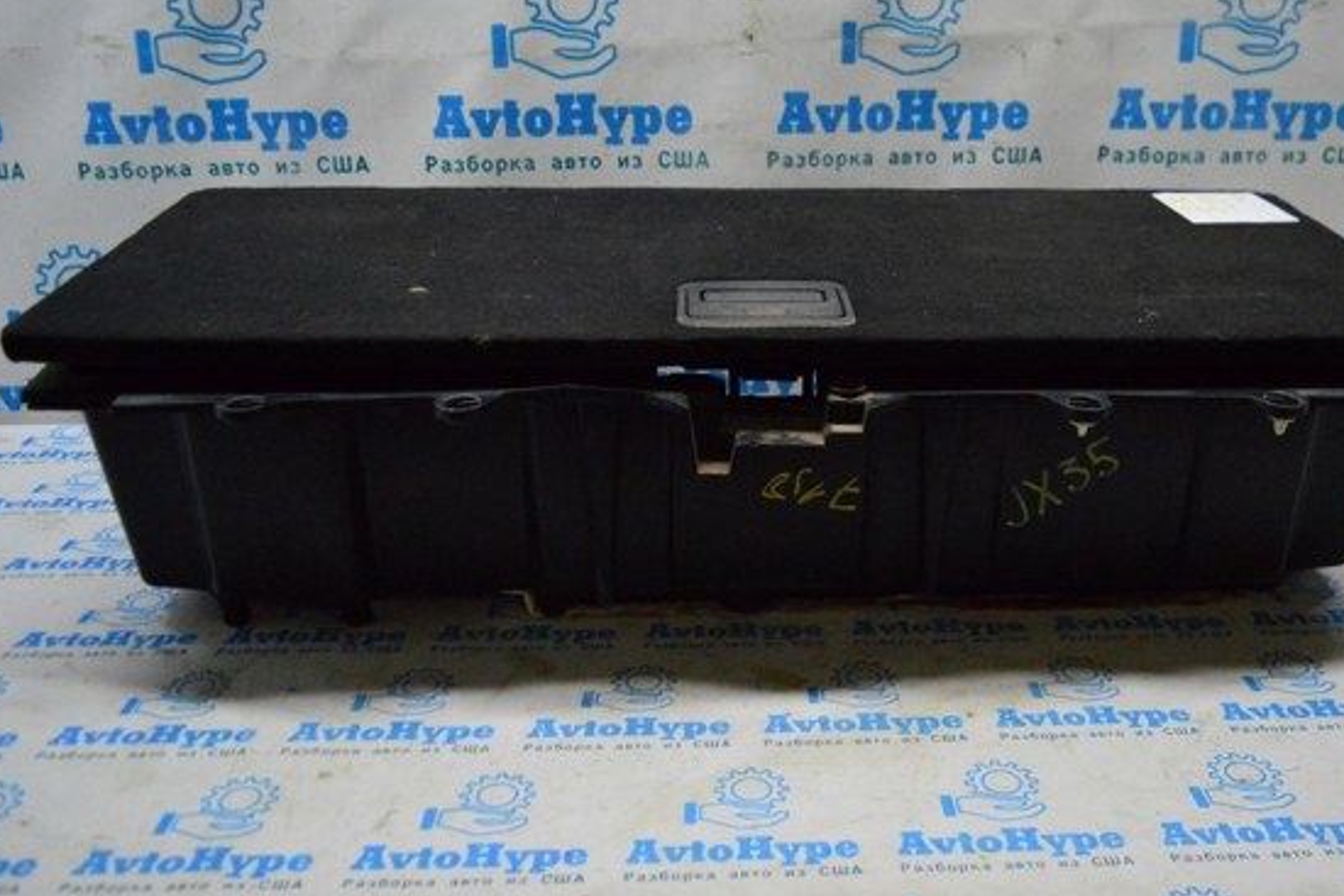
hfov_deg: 52.3
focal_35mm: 37
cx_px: 745
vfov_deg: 36.3
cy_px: 385
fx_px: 1366
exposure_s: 1/1000
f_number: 3.8
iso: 6400
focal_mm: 21
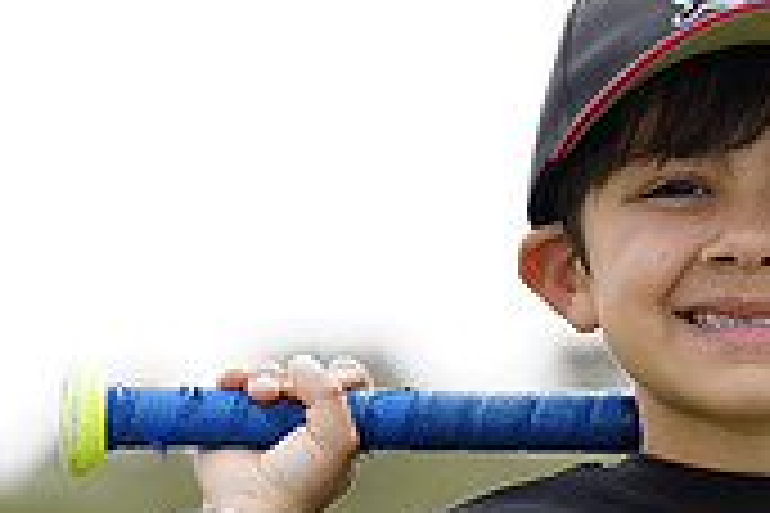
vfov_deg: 2.6
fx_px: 11164
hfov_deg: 3.9
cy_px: 686
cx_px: 802
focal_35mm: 522
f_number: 5.6
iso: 100
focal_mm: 154
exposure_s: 1/250
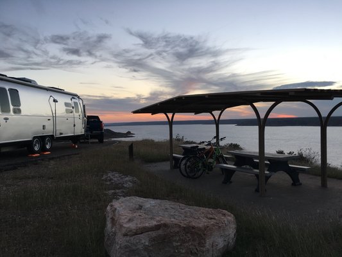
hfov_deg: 61.6
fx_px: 287
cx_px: 171
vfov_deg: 48.2
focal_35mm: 29
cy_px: 128
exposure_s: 1/60
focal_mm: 4.15
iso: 32
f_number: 2.2
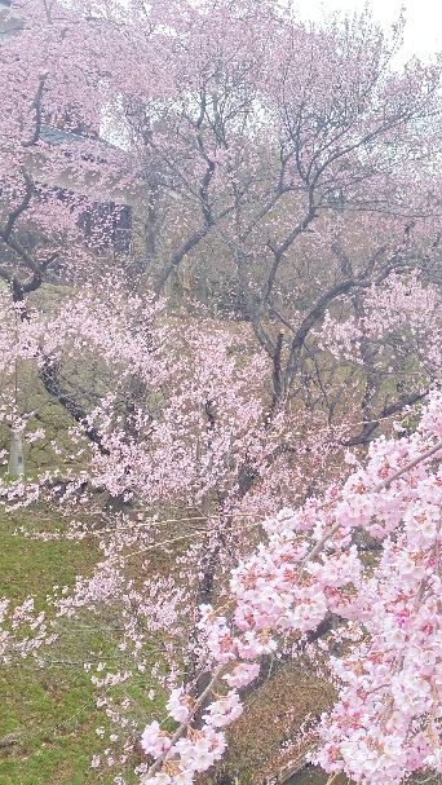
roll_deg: +0.1
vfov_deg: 52.8
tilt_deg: +1.0
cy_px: 394
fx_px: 791
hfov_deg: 28.4
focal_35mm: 38
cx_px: 487
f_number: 1.8
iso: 32
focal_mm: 4.25
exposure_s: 1/274
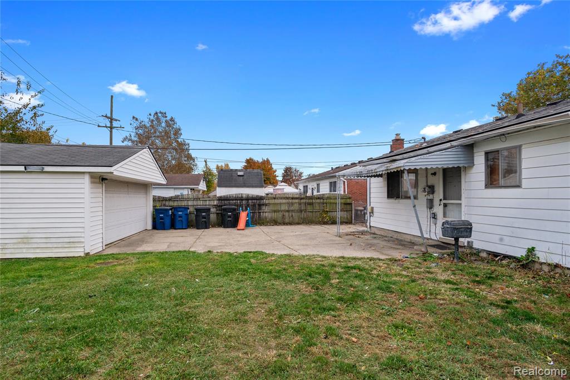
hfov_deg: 61.9
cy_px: 190
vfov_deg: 43.6
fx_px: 475
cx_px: 285
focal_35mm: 30
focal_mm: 30
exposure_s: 1/250
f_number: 8
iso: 400
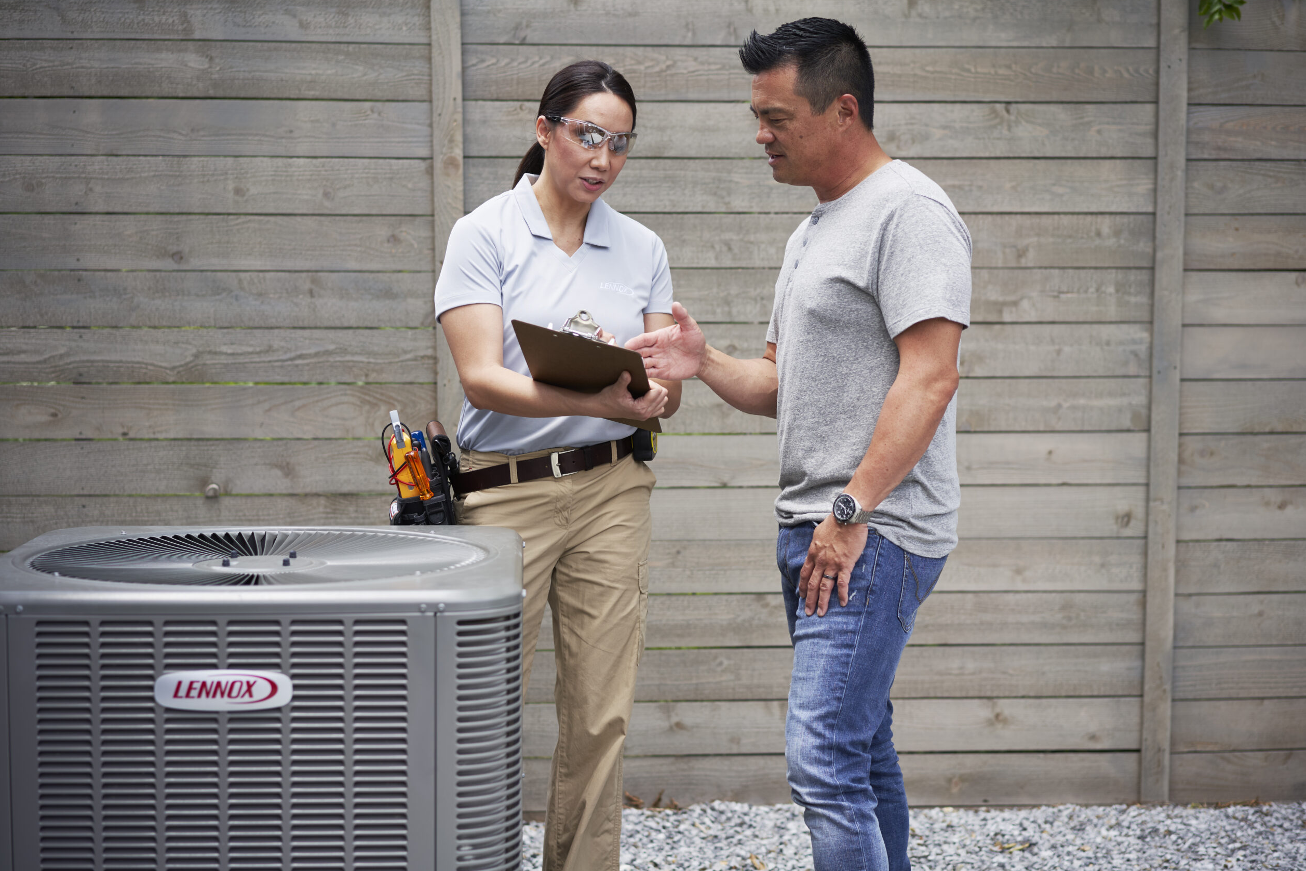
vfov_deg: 24.2
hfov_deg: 35.6
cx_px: 659
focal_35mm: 56
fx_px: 2032
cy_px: 432
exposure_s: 1/640
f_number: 2.5
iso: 100
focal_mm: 55
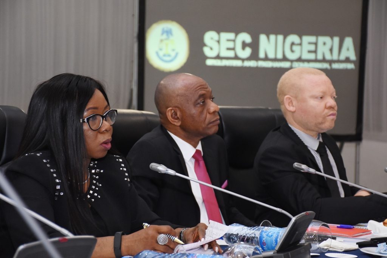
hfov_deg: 20.6
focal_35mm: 99
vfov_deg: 13.8
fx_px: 1064
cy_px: 129
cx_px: 194
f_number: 5
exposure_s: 1/60
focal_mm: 66
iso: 1250
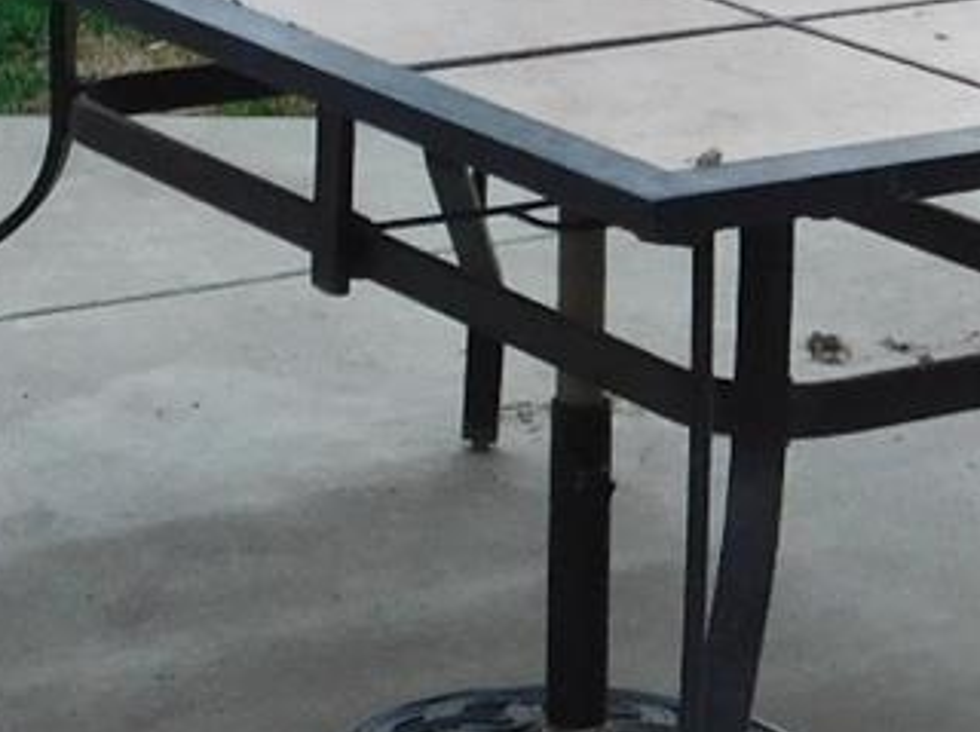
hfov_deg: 11.7
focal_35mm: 169
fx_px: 4777
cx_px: 266
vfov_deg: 8.2
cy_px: -894
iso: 200
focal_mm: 6.3
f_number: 3.5
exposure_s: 1/30
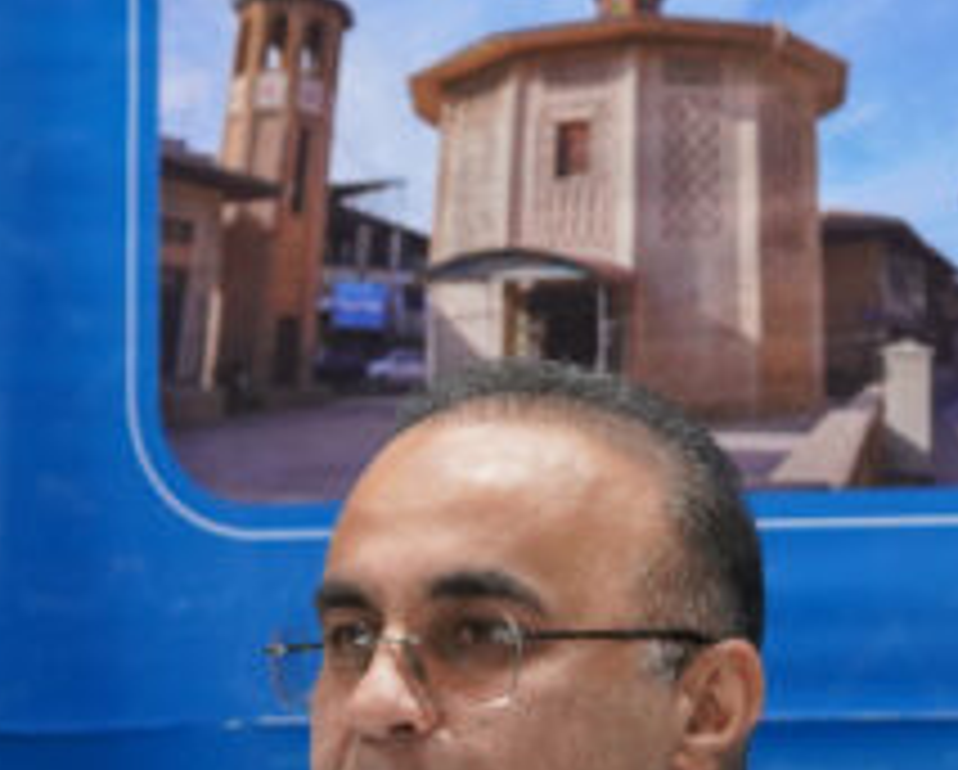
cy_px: 781
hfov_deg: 7.3
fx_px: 7524
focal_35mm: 265
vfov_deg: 5.8
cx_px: 423
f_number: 5.6
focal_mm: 70
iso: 3200
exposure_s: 1/160
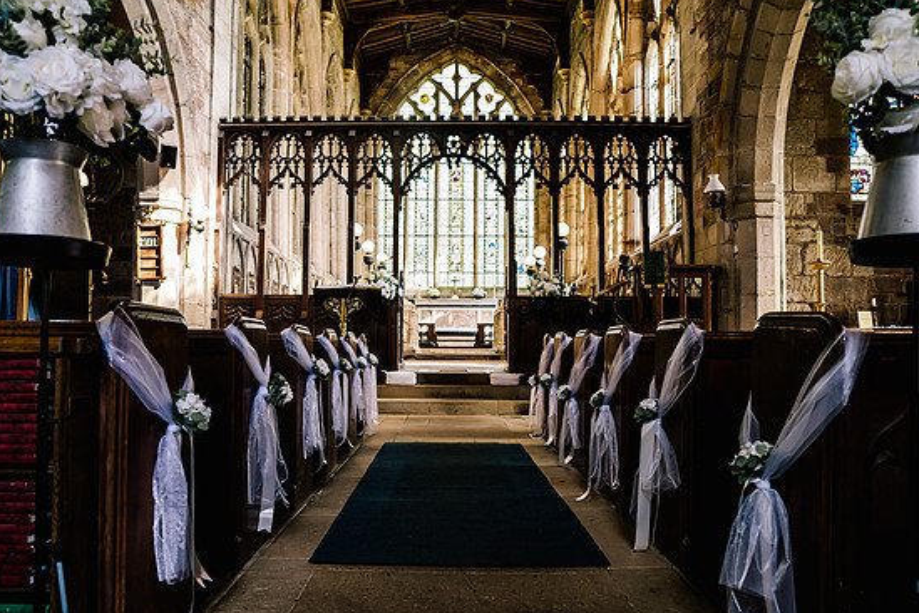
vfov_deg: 49.6
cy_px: 312
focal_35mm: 26
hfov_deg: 69.4
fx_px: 664
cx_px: 440
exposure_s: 1/160
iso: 1000
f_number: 2.5
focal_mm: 24
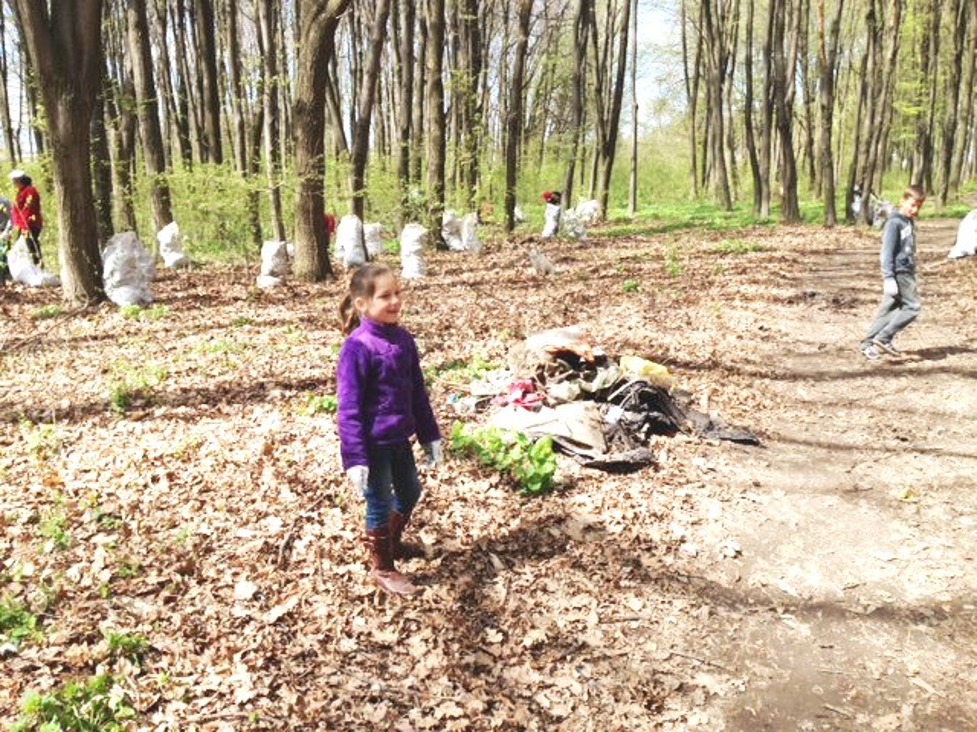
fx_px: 931
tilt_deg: -11.7
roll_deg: +3.9
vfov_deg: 42.9
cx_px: 488
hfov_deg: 55.4
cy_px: 366
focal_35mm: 33
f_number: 2.4
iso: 50
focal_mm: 4.12
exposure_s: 1/678
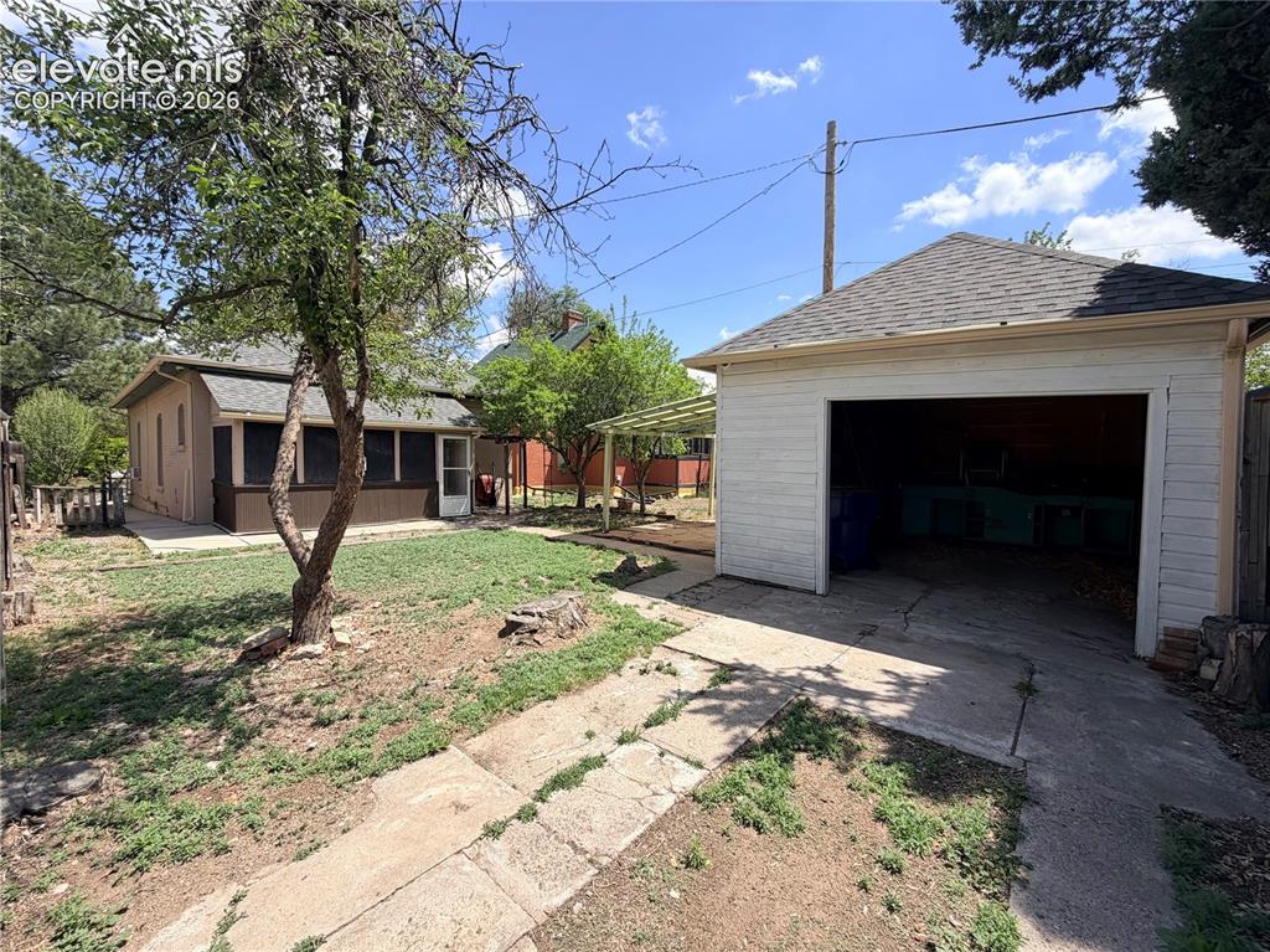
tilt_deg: -1.6
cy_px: 476
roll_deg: +1.5
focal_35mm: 14
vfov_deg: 85.6
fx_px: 513
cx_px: 635
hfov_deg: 102.1
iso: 25
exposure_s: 1/770
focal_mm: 2.22
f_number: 2.2
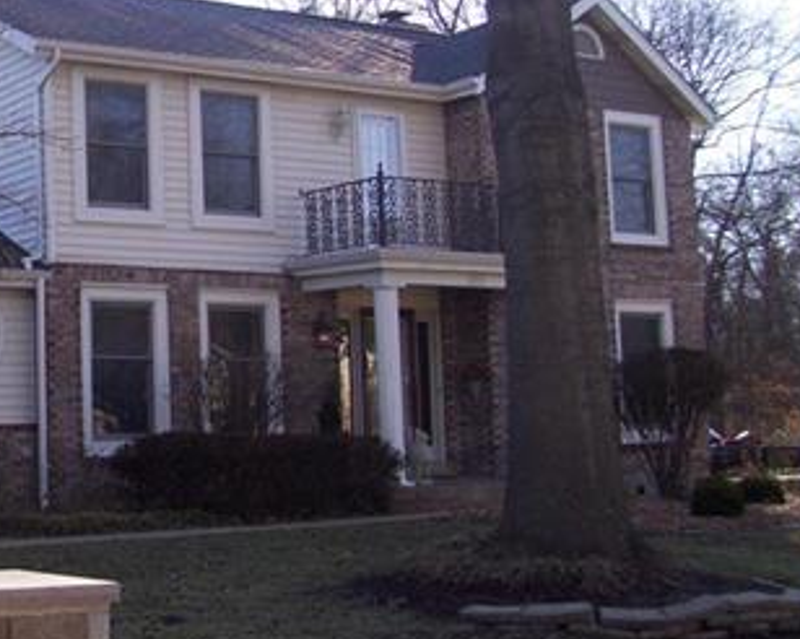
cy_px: 281
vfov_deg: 23.5
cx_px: 0
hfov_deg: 27.5
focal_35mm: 65
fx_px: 1538
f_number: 2.9
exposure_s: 1/320
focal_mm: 5.7
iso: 80
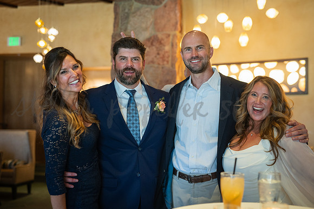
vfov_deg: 27.0
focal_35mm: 50
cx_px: 157
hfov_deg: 39.6
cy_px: 104
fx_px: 436
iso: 2000
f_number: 2.5
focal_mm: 50
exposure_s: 1/160
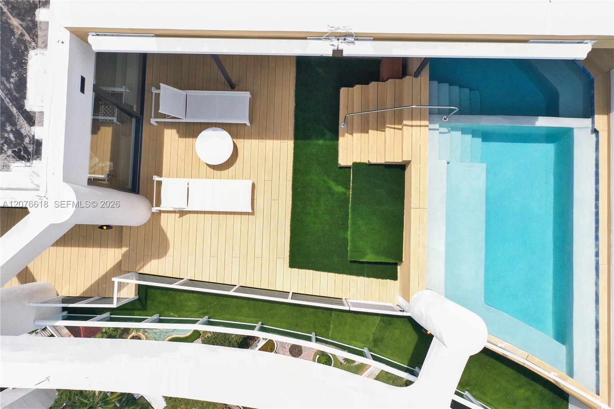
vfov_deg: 46.4
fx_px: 477
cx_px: 307
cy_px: 204
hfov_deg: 65.5
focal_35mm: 28
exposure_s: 1/120
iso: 800
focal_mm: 10.26
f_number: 4
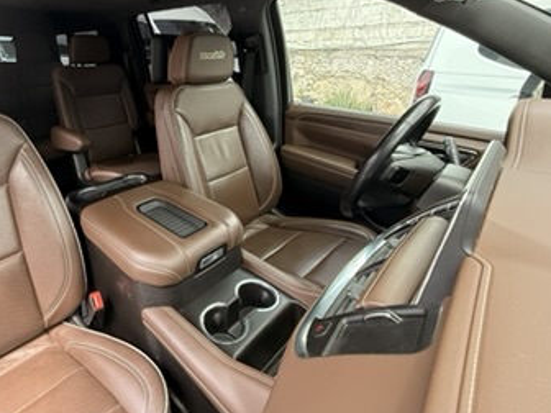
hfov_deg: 78.9
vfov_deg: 64.7
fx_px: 318
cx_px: 180
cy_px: 148
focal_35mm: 20
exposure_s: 1/99
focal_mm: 2.22
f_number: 2.2
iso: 200
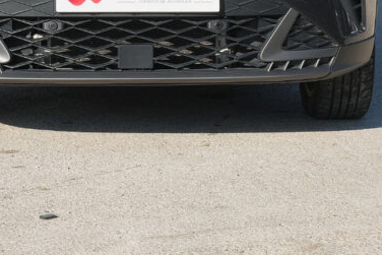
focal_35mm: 158
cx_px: 117
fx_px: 1677
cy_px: -74
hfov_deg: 13.0
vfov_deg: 8.6
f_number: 9
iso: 160
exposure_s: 1/160
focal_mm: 38.5
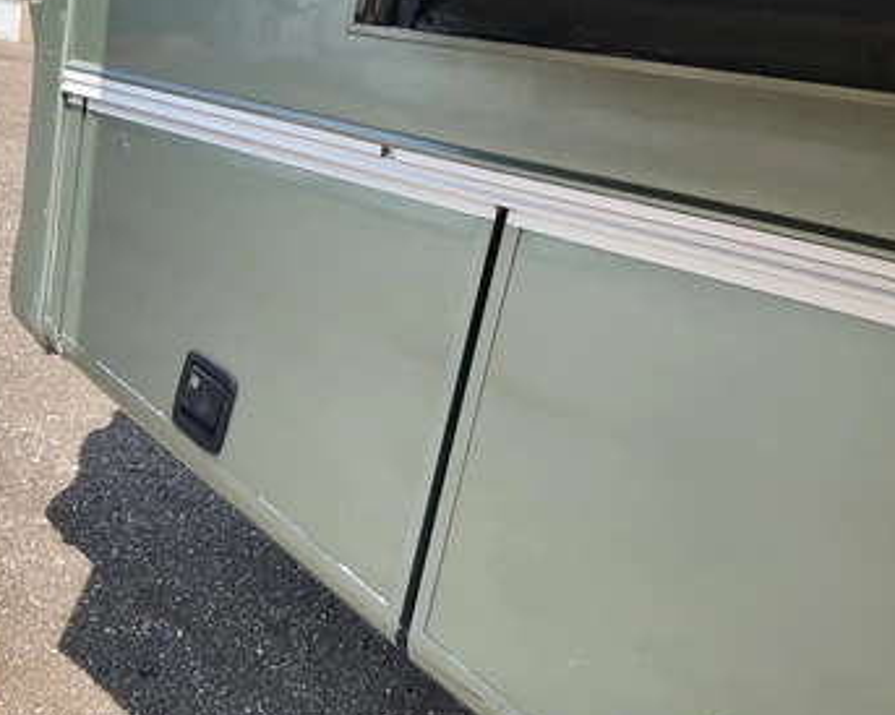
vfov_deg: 44.5
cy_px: 371
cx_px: 402
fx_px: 874
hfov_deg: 54.1
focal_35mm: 33
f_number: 1.8
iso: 25
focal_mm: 3
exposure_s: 1/749
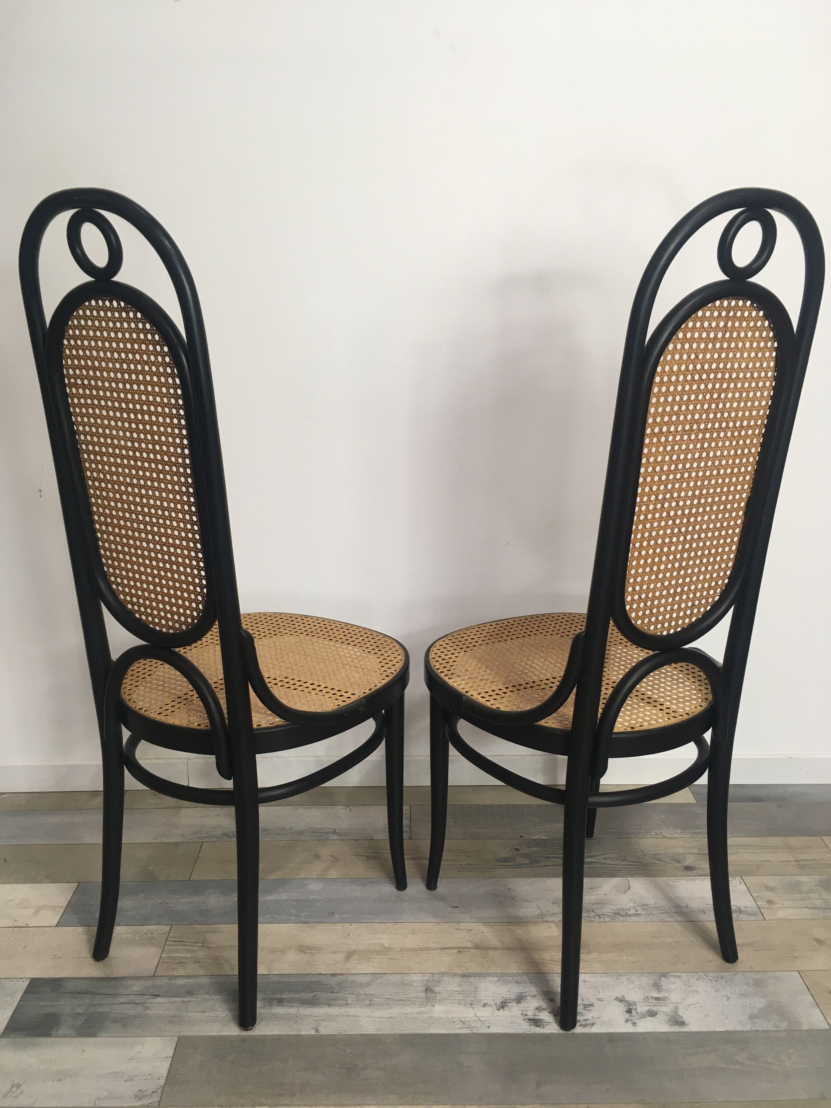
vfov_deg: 61.7
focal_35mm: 29
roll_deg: -1.0
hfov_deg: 48.2
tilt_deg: -17.8
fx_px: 928
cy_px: 554
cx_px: 416
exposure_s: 1/33
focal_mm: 4.15
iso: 25
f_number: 2.2
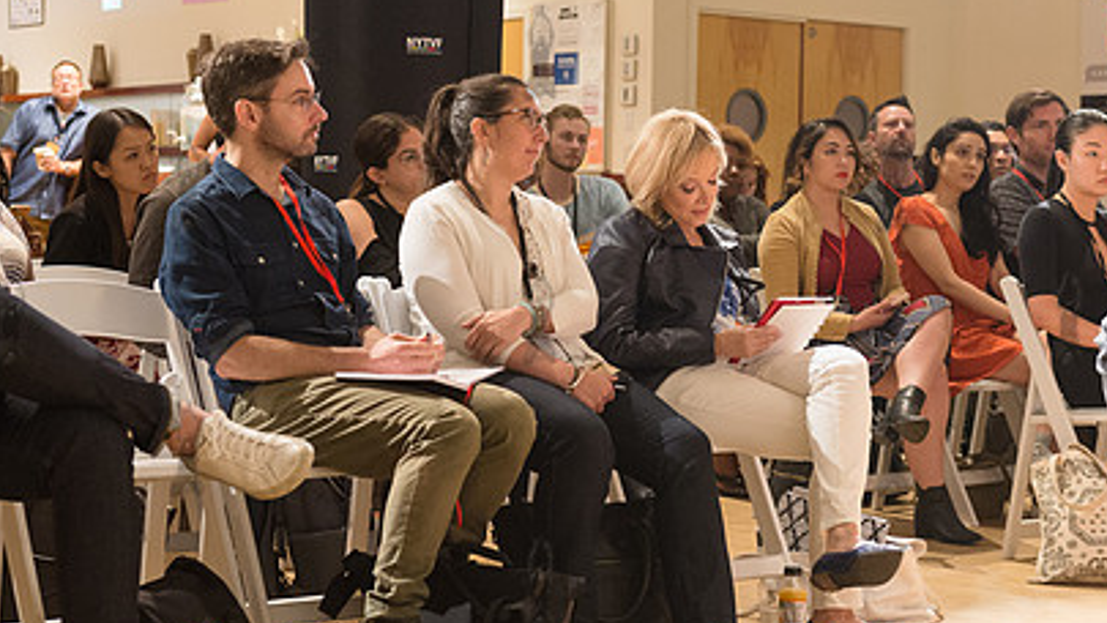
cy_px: 316
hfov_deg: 28.2
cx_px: 538
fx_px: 2202
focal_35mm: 75
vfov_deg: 16.1
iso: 2500
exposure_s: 1/80
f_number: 4
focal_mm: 50
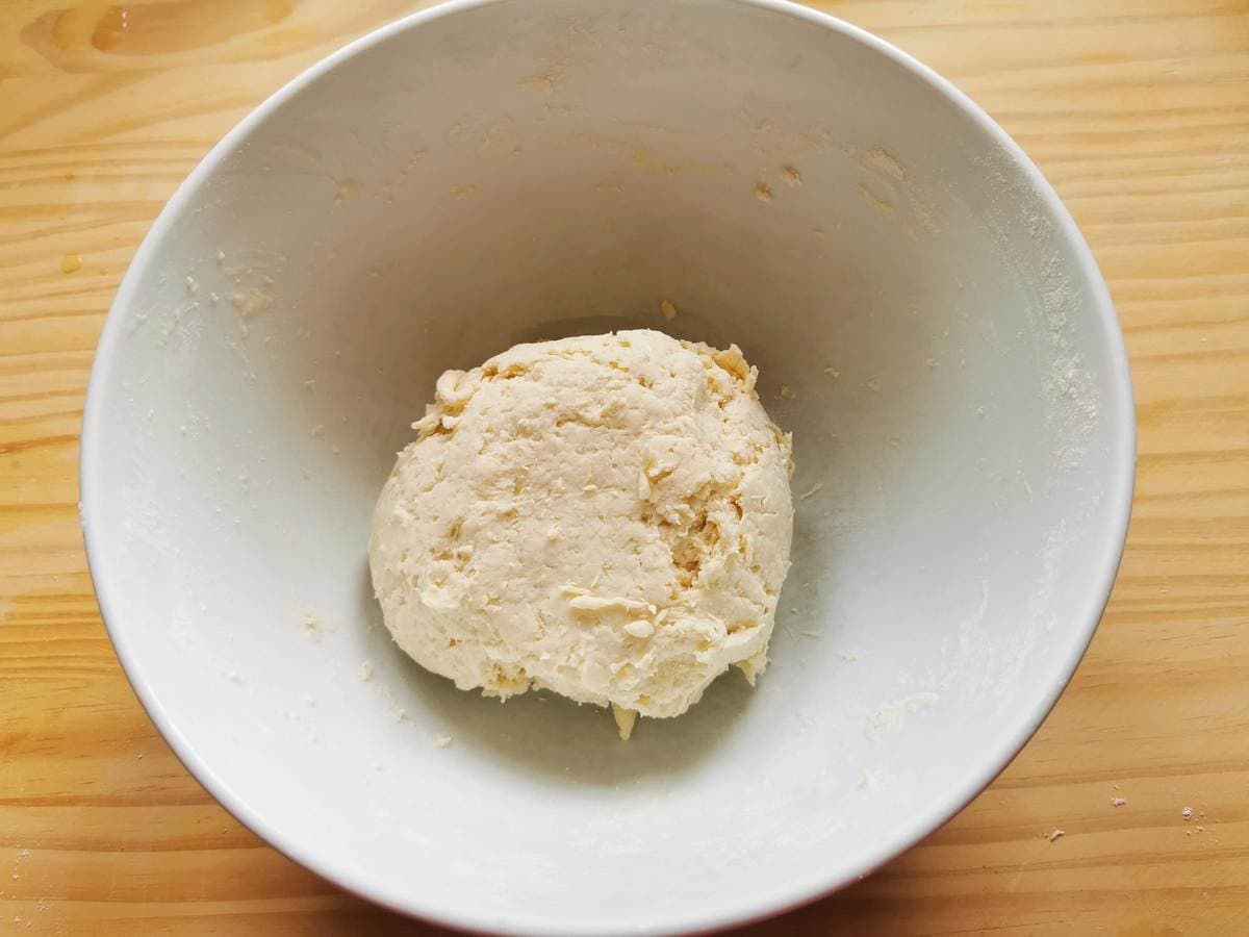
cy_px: 468
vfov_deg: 51.4
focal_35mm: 27
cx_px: 624
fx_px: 974
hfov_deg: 65.3
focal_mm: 5.56
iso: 50
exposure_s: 1/162
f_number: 1.6
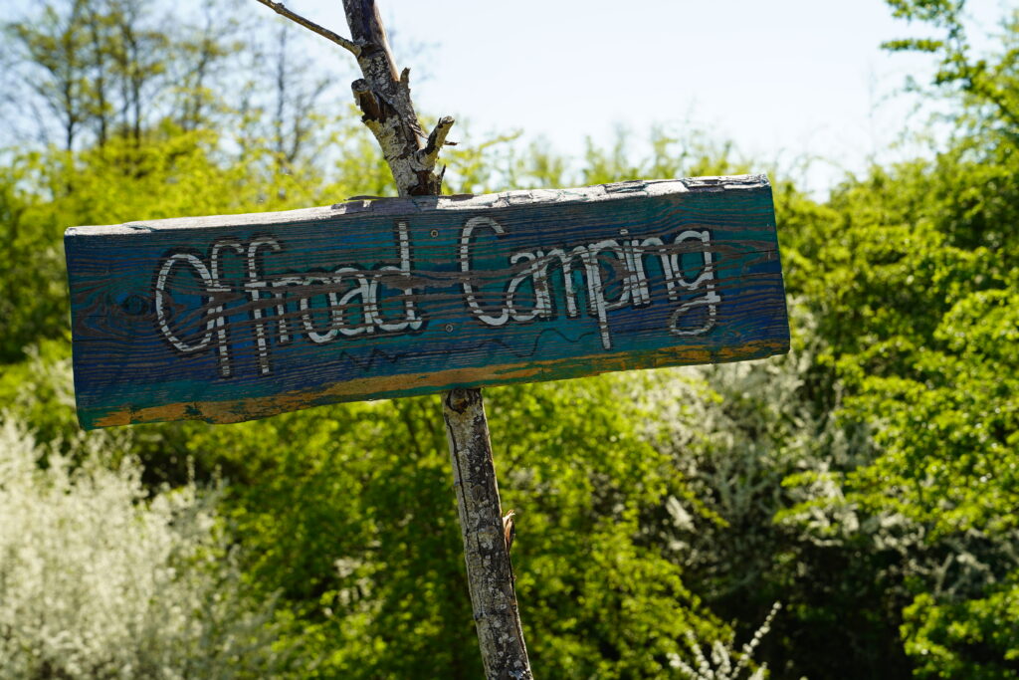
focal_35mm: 54
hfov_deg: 36.9
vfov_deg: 25.1
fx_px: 1529
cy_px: 340
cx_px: 510
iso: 100
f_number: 5.6
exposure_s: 1/100
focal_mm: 54
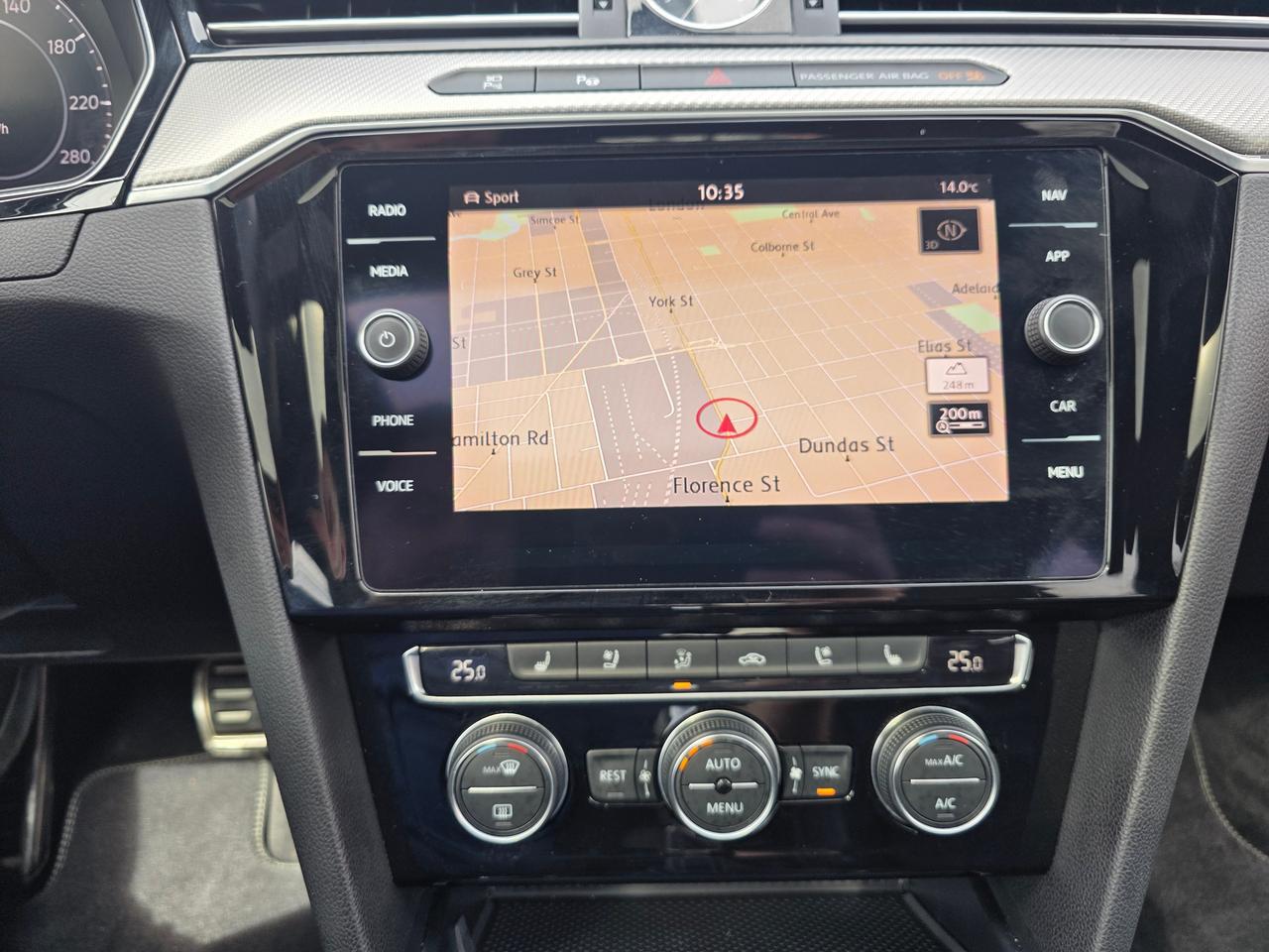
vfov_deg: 58.9
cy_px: 476
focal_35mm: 23
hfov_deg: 73.9
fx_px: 843
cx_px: 634
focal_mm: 6.3
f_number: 1.7
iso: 64
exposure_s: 1/180
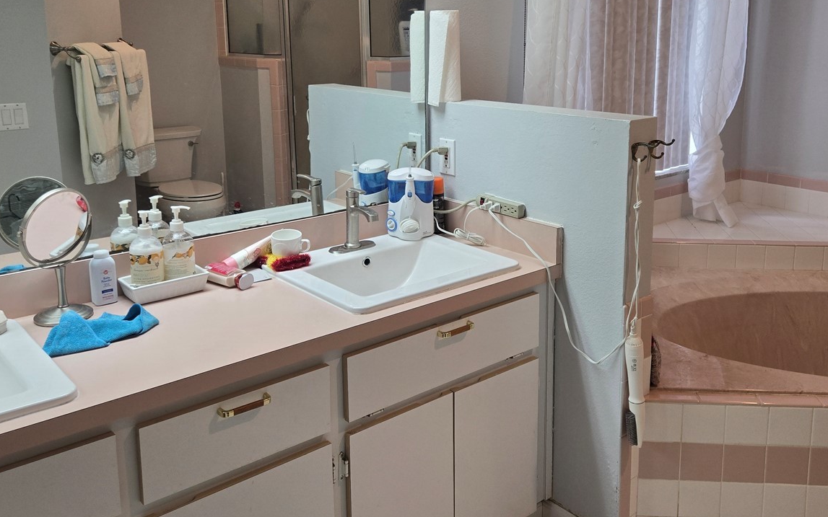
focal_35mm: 34
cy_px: 158
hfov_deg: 56.5
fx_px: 767
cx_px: 466
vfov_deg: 36.7
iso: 80
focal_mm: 5.4
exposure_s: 1/120
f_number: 1.8
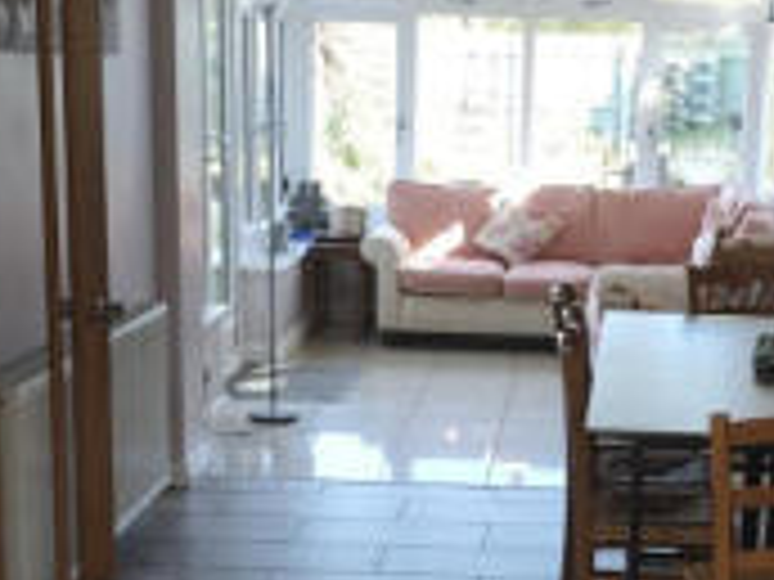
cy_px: 501
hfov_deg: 25.0
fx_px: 1744
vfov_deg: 18.6
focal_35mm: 78
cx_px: 484
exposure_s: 1/100
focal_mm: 6.19
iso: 125
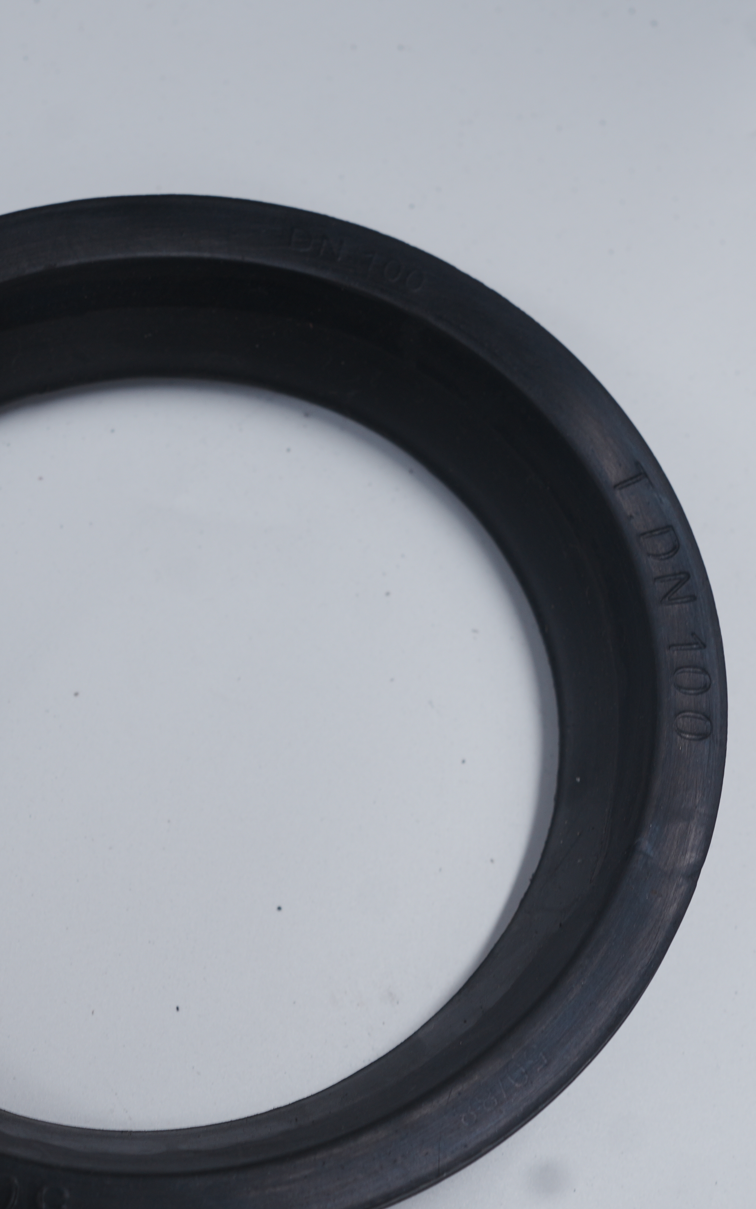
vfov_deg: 26.6
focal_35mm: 77
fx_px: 2539
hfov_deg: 16.9
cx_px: 246
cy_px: 860
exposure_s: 1/60
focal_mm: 35
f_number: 5.6
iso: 125
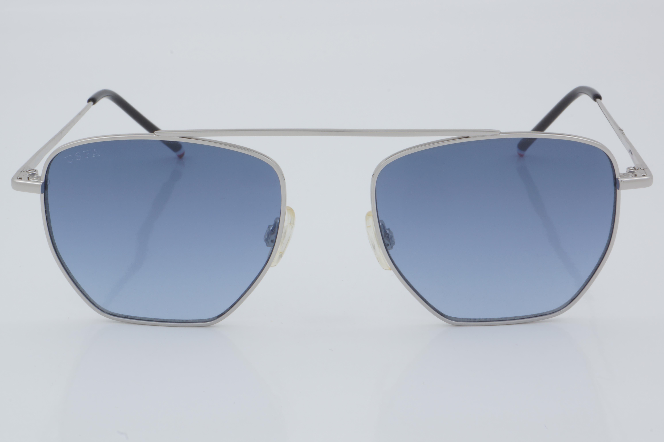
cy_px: 221
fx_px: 1522
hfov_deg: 24.6
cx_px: 332
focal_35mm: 82
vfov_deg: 16.6
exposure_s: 1/4
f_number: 32
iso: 100
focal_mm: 55
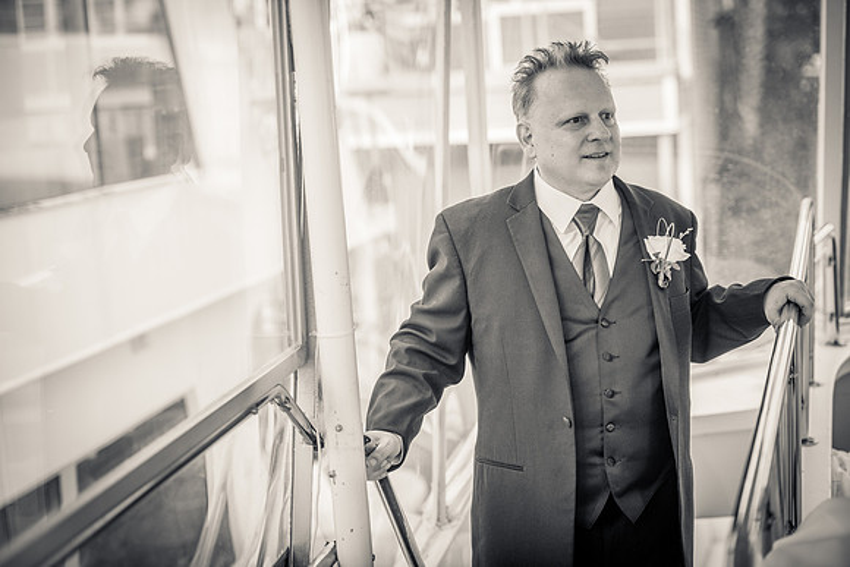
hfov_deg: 28.8
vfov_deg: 19.5
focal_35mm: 70
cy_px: 284
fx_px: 1653
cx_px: 425
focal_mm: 70
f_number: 2.8
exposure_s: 1/640
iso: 1000
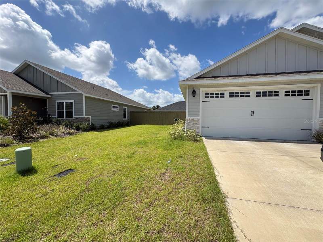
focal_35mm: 14
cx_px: 162
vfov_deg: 85.7
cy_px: 121
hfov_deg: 102.1
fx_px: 131
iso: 50
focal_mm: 2.22
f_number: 2.2
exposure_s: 1/2273
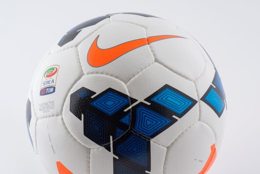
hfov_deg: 22.6
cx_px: 130
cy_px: 87
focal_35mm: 90
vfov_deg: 15.2
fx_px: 650
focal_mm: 90
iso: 100
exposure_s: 1/60
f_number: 14
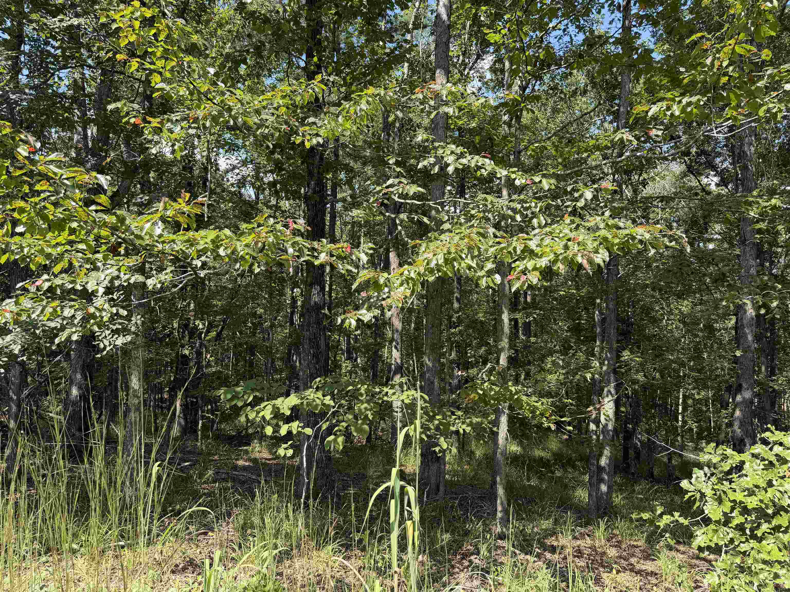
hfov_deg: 71.6
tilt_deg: -0.1
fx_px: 548
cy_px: 296
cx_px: 395
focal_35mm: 24
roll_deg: -4.6
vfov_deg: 56.8
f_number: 1.78
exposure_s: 1/1005
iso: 80
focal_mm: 6.76
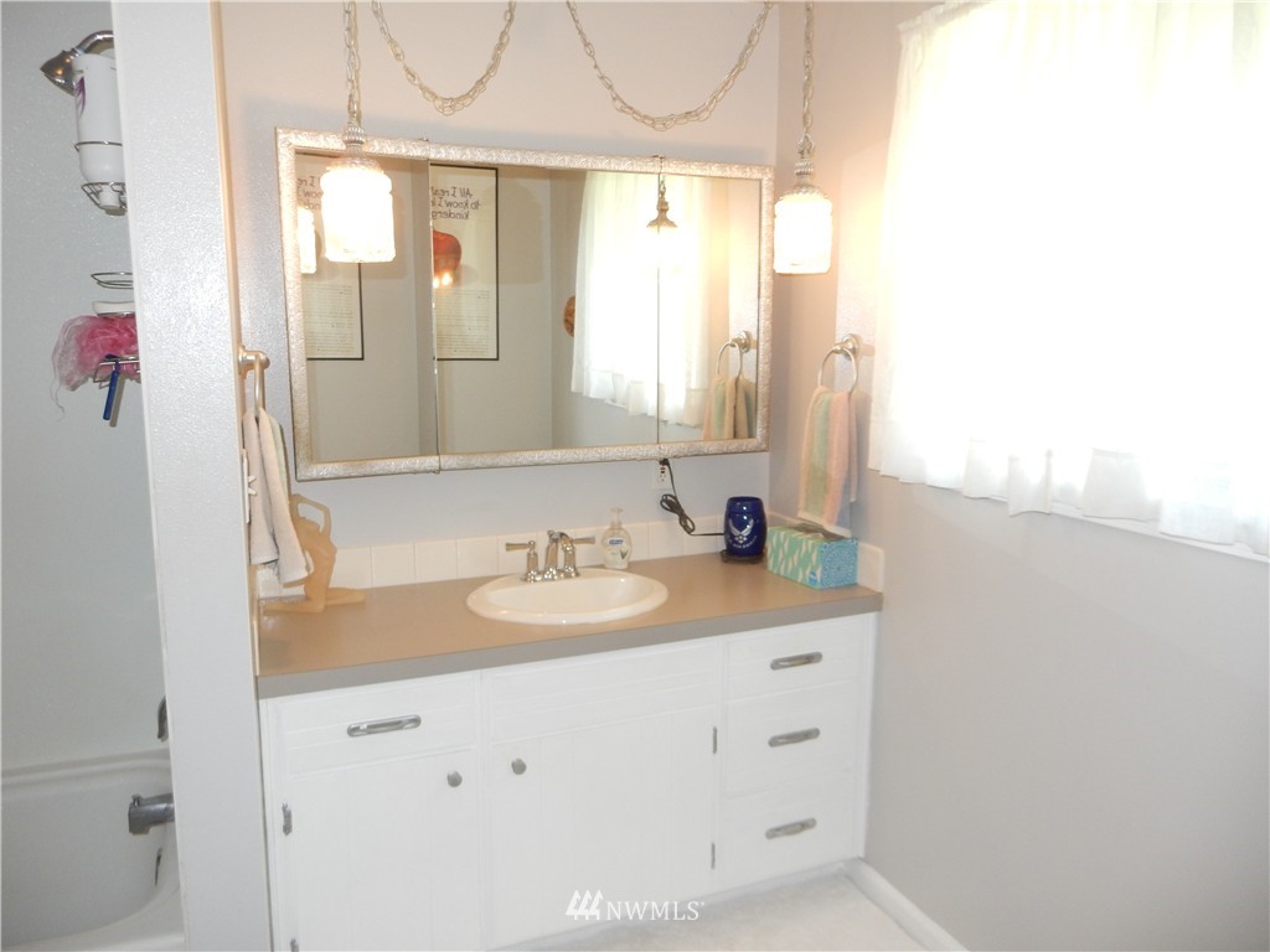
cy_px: 476
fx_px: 917
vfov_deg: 54.9
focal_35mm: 25
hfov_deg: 69.4
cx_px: 635
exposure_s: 1/30
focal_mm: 4.5
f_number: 3.7
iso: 200
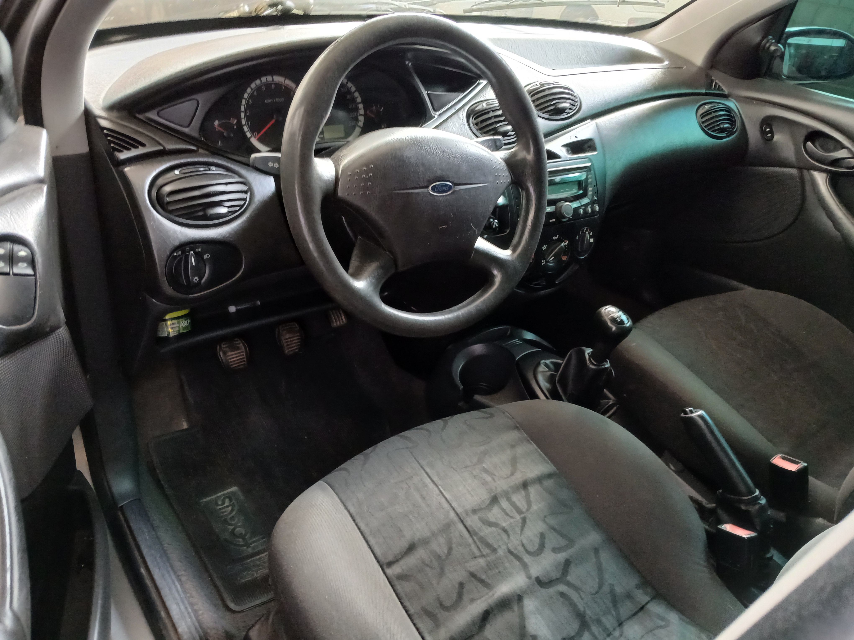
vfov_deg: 53.1
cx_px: 427
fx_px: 641
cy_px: 320
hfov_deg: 67.3
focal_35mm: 26
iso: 400
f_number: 1.8
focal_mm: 3.98
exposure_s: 1/24
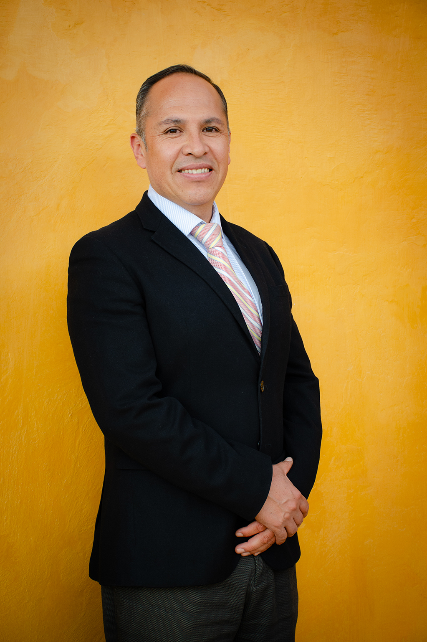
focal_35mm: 63
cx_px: 214
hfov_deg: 21.5
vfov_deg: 31.9
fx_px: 1122
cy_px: 321
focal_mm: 42
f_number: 4.5
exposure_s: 1/100
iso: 400
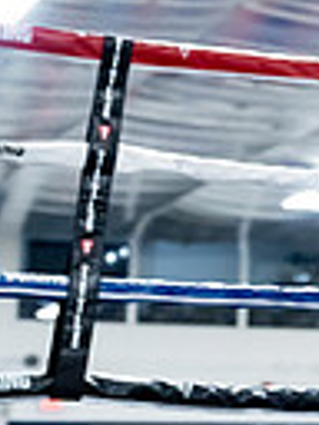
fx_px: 1966
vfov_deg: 12.3
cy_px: 174
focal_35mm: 160
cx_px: 897
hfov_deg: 8.1
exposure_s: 1/800
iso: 4000
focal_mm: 34
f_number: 2.2
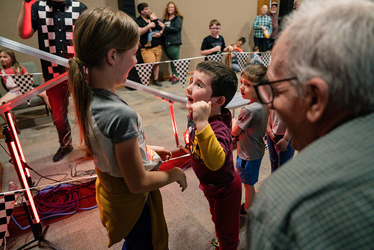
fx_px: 249
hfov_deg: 73.7
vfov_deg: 53.2
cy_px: 125
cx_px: 187
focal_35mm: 24
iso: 2500
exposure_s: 1/320
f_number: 2.8
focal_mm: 24
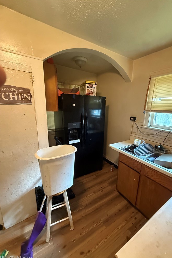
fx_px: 107
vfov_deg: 100.4
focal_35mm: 15
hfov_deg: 77.0
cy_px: 132
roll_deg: -4.7
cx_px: 96
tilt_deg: -10.6
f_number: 2.2
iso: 1000
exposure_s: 1/60
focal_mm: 2.22
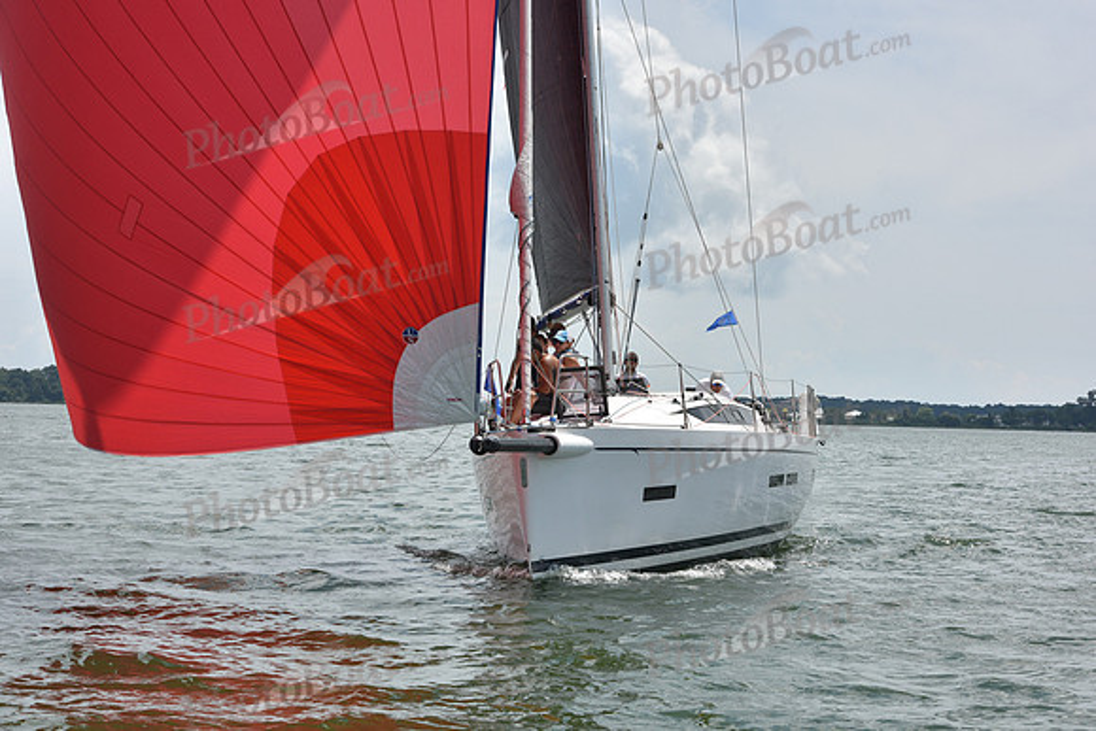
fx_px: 2132
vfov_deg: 19.5
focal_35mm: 70
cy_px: 366
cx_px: 548
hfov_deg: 28.8
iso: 320
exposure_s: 1/1000
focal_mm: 70
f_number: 11
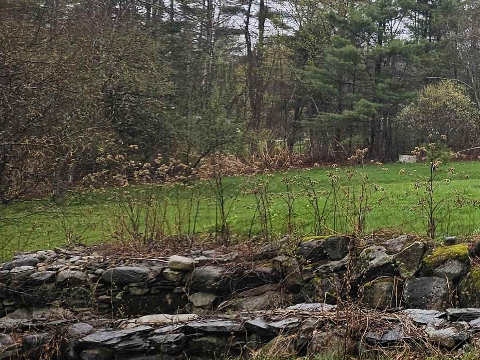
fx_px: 929
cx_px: 696
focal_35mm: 67
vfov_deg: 21.7
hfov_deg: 23.7
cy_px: 78
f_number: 1.8
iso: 40
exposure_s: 1/180
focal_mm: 5.4
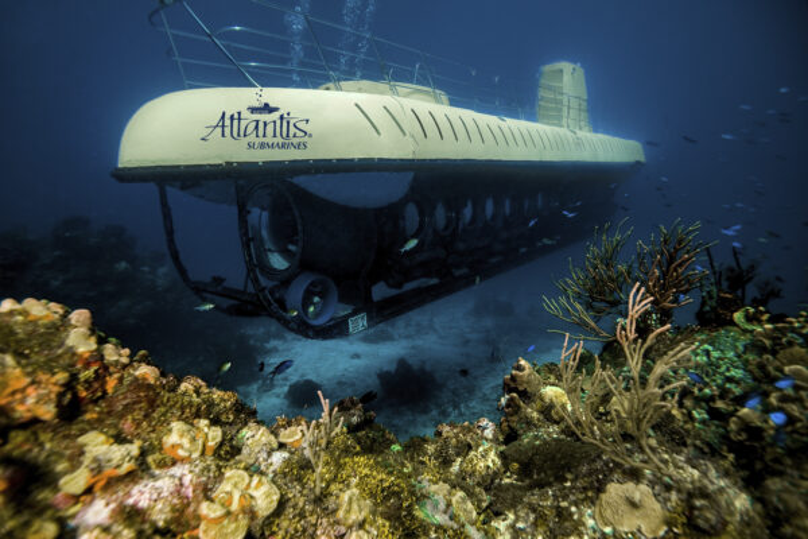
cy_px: 270
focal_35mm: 17
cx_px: 404
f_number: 7.1
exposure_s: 1/160
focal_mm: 17
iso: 250
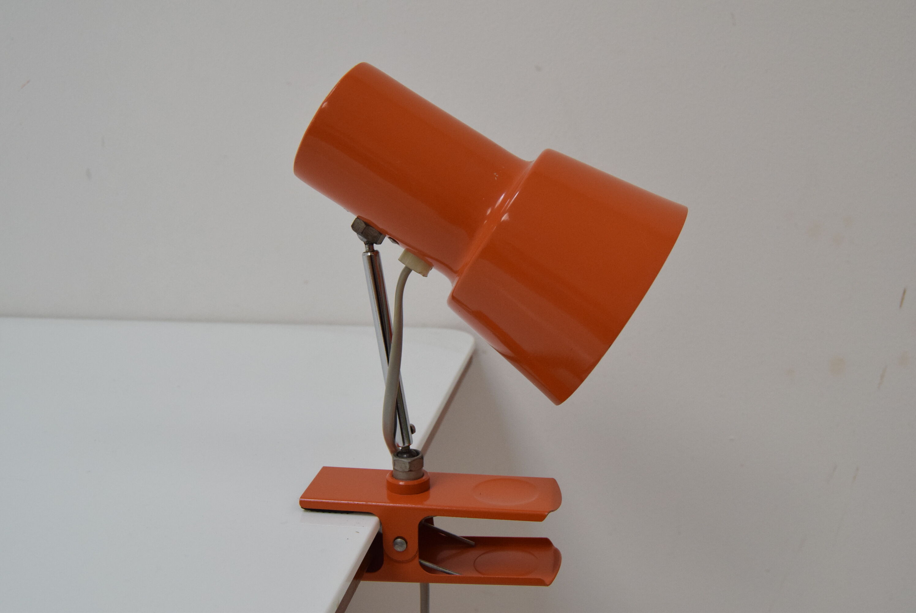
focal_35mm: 39
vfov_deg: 34.3
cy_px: 306
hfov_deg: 49.5
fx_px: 993
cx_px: 458
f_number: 7.1
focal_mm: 26
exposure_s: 1/200
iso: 1600
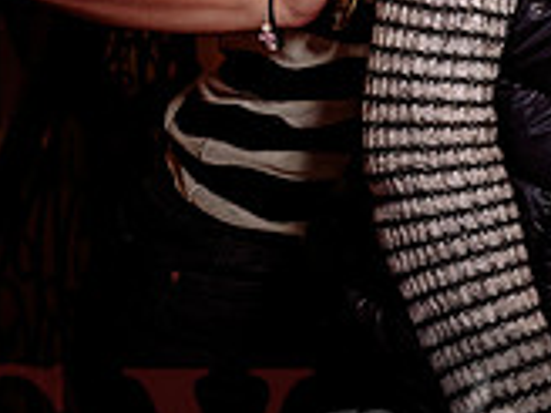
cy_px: -66
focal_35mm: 121
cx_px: 988
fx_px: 1926
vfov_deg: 12.0
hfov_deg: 14.4
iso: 200
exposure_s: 1/60
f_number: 5
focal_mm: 33
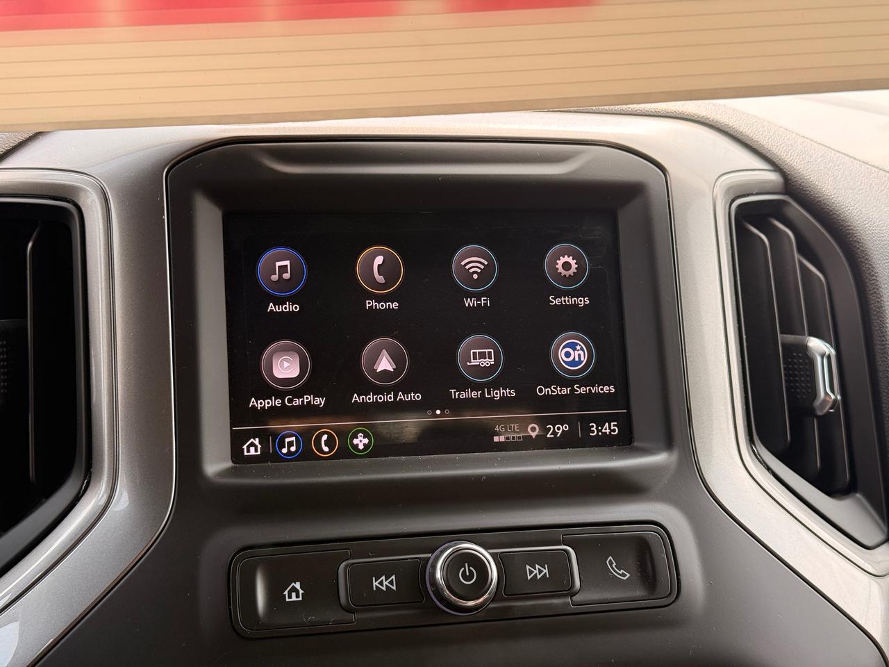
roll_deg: +0.3
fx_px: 1233
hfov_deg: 39.7
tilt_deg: -2.1
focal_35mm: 48
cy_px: 334
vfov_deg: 30.3
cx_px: 444
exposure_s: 1/371
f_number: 1.78
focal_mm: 6.76
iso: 80
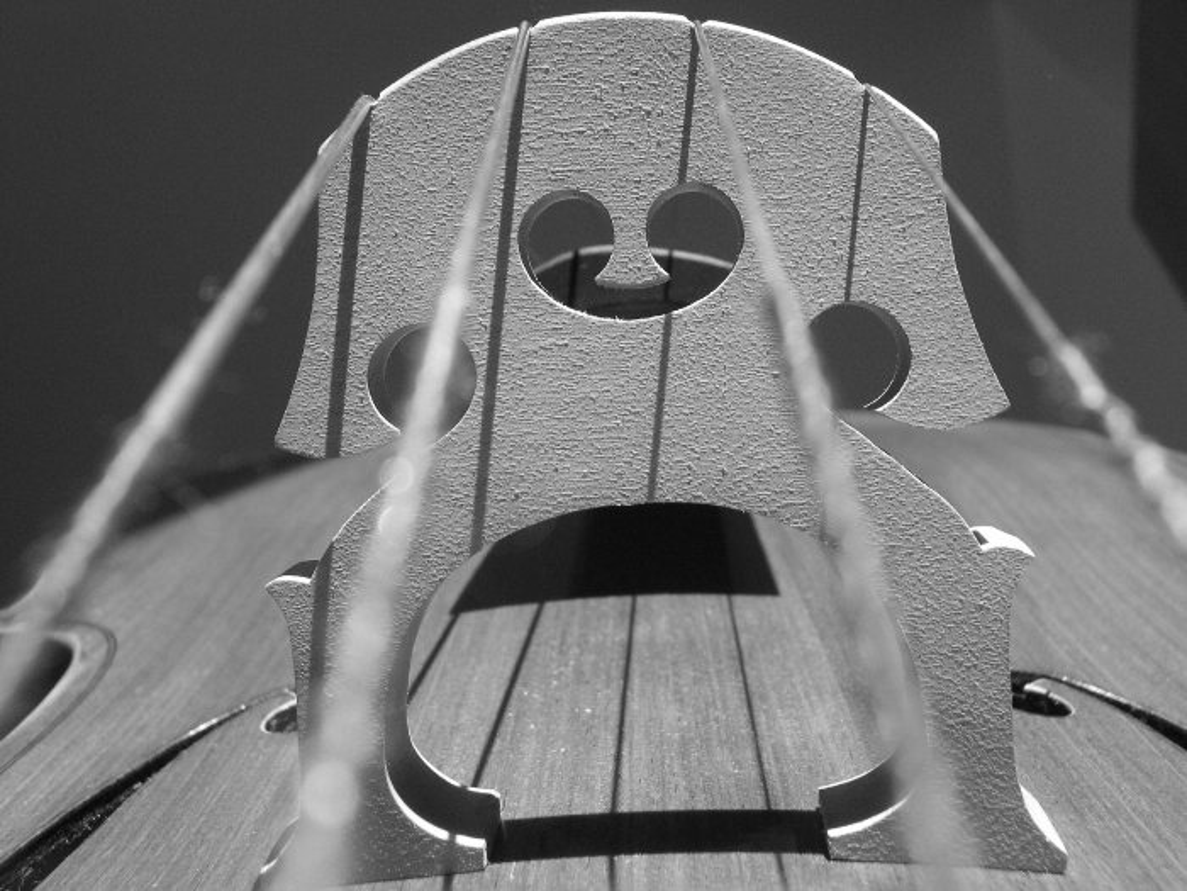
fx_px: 1303
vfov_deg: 37.7
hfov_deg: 49.0
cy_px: 446
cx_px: 594
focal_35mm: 38
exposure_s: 1/133
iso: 200
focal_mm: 8
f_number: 7.6
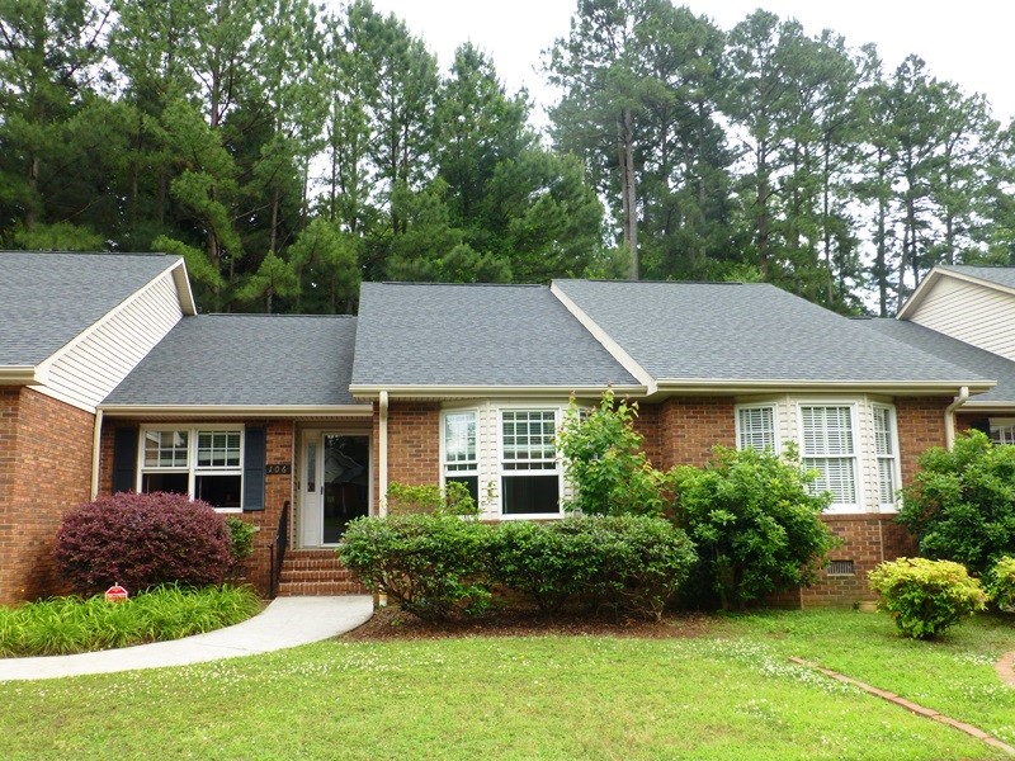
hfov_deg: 60.0
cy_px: 380
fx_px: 880
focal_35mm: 30
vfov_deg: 46.8
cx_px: 508
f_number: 3.6
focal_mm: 5.4
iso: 100
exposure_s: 1/160
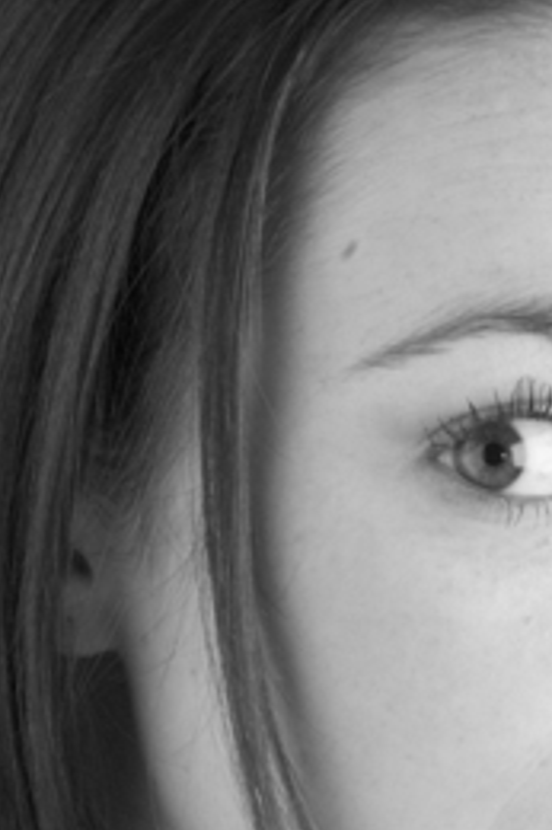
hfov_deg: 4.5
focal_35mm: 303
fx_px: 6978
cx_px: 444
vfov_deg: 6.8
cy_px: 597
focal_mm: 82
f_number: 22
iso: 640
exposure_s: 1/125
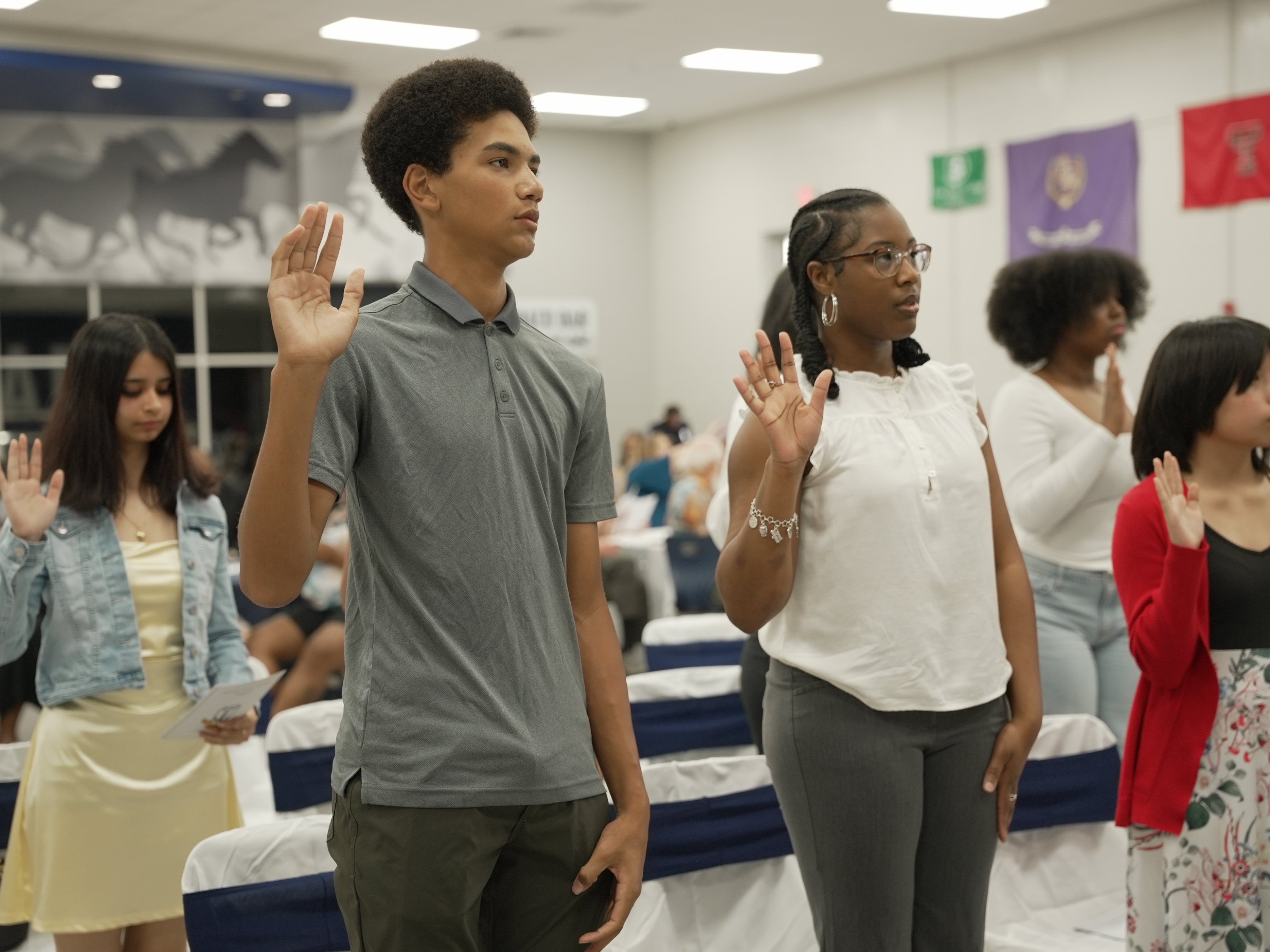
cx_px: 648
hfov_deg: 32.2
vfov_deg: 24.4
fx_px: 2201
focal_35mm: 60
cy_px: 478
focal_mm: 55
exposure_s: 1/125
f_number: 2.8
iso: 1000
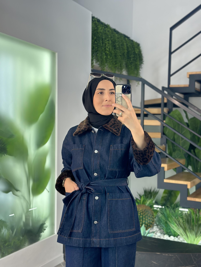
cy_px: 134
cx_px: 100
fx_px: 372
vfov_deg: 39.7
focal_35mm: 48
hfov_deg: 30.3
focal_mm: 6.86
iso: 80
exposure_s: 1/225
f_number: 1.78
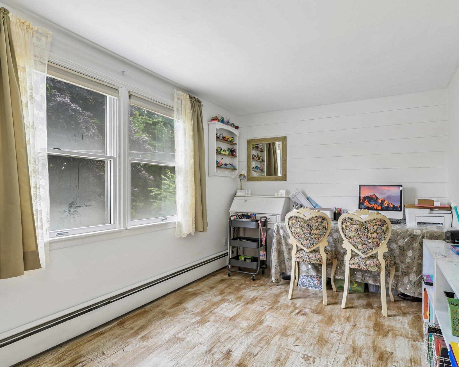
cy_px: 187
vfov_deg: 68.1
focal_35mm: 20
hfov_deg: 80.0
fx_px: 272
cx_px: 257
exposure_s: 1/20
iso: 250
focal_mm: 17
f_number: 9
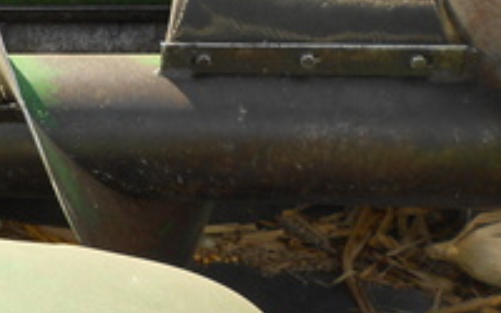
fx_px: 1024
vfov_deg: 17.2
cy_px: 58
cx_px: -110
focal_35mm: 75
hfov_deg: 24.7
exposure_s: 1/400
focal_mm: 4.6
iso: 80
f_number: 3.2
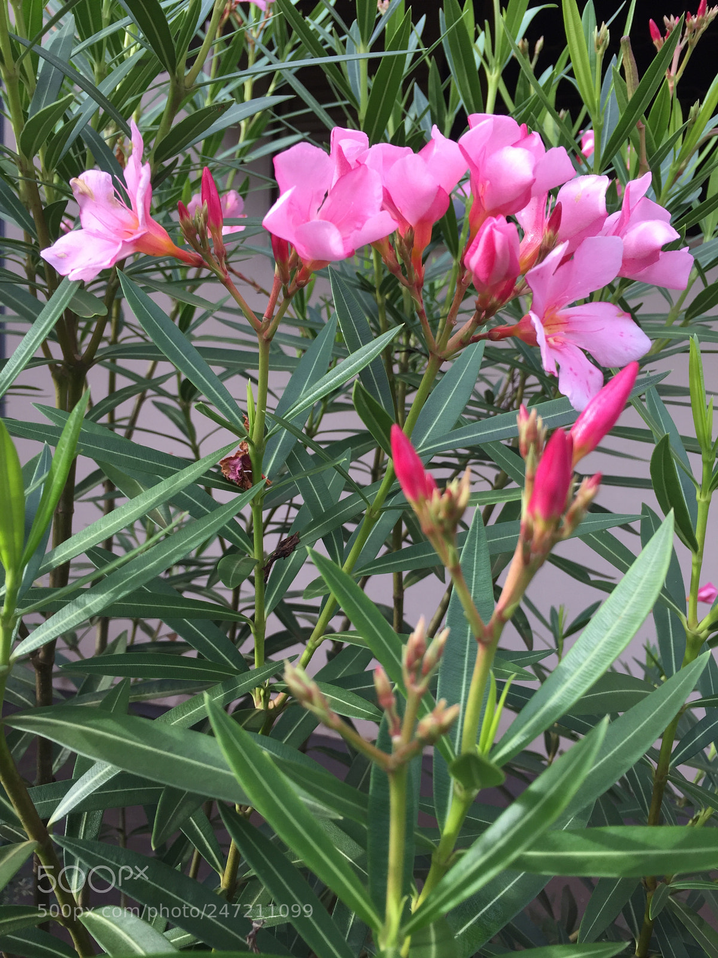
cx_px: 359
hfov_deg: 48.2
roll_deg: -2.1
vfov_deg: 61.7
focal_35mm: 29
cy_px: 479
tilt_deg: -6.3
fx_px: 802
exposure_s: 1/208
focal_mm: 4.15
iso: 32
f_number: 2.2
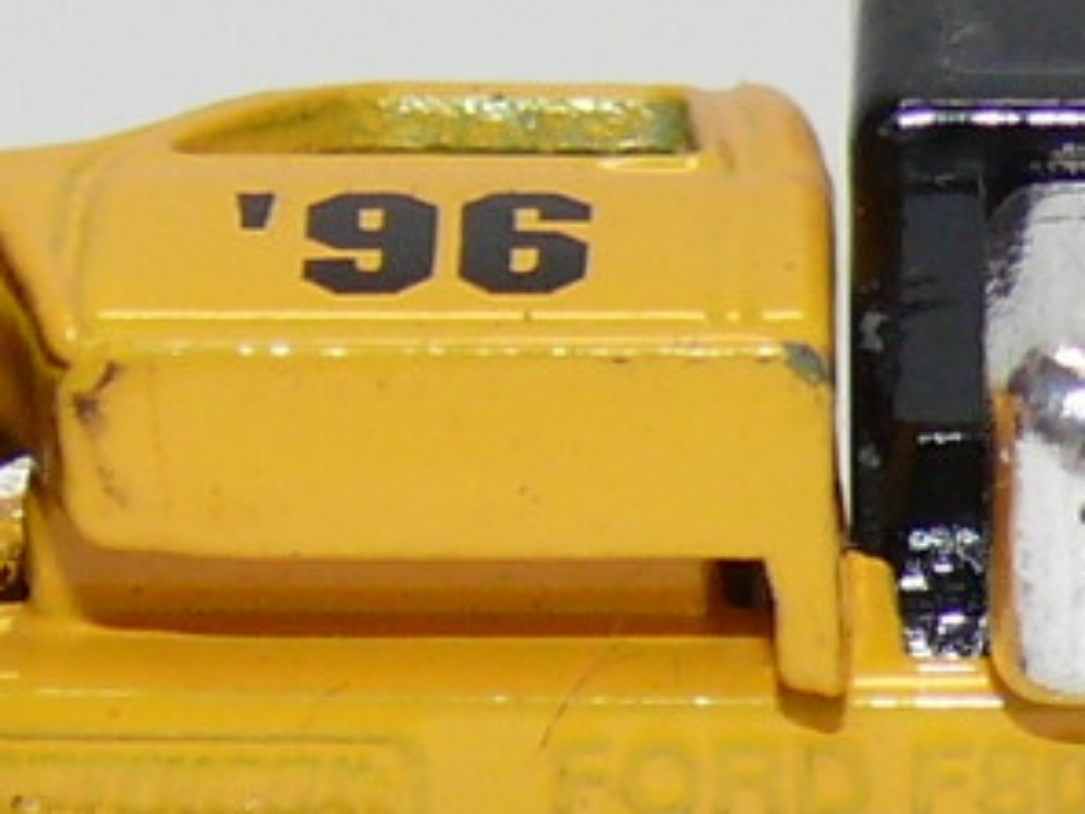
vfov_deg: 3.1
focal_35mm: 481
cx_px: 1345
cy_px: 638
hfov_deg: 4.1
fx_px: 15076
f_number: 4
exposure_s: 1/30
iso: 100
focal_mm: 12.4
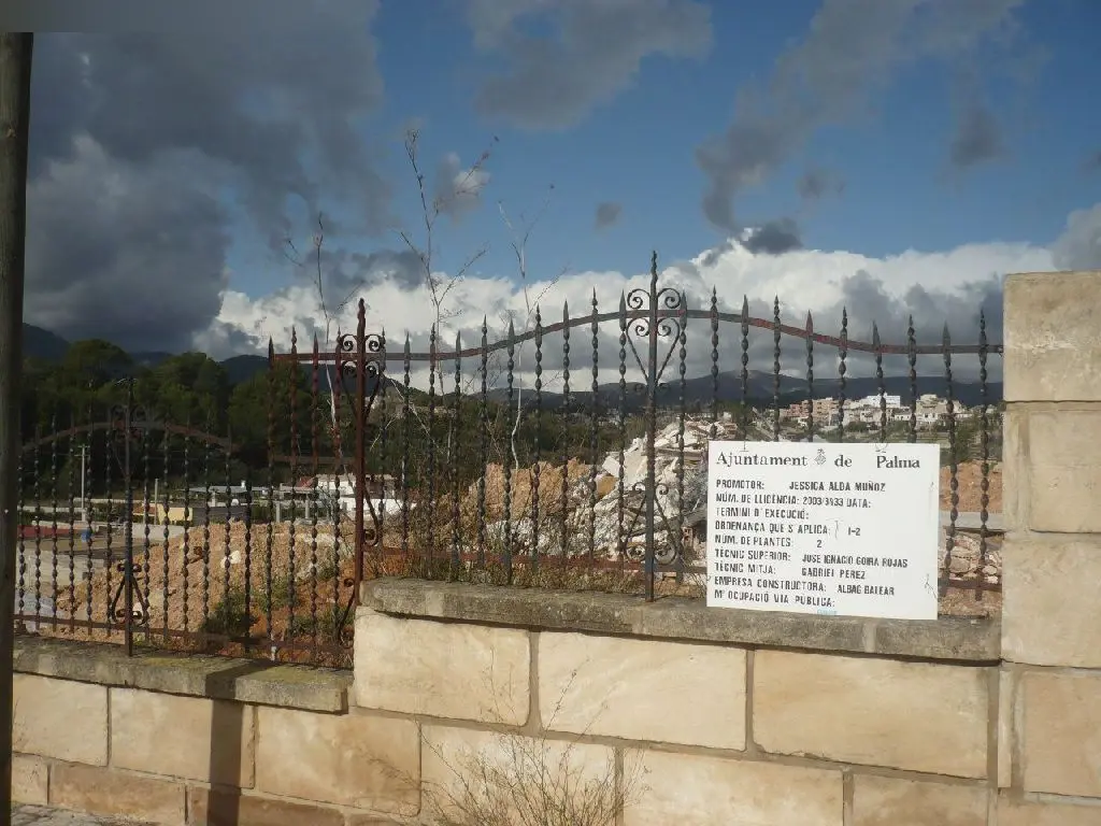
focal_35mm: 35
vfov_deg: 40.7
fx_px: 1113
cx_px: 550
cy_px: 413
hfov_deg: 52.6
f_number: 8
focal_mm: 5.8
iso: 100
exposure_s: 1/640
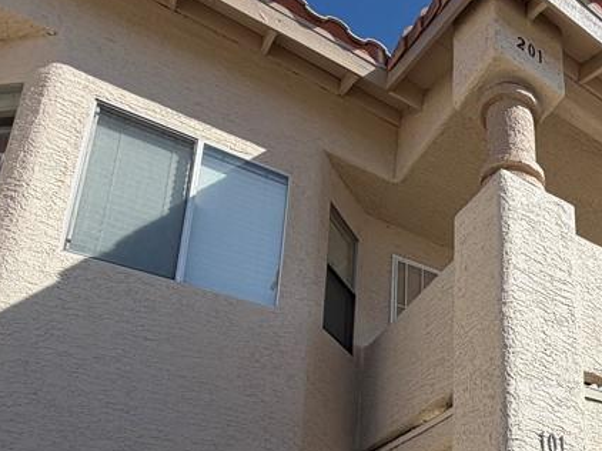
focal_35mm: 34
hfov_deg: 45.5
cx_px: 603
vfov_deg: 37.8
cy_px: 437
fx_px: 591
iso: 20
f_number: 2.2
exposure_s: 1/901
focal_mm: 2.22
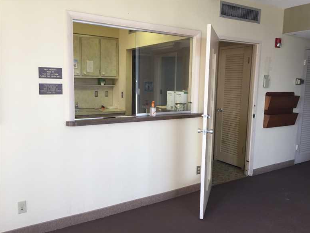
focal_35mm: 30
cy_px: 119
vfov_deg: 46.8
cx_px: 160
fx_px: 269
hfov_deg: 59.9
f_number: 2.2
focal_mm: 4.15
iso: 40
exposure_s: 1/60
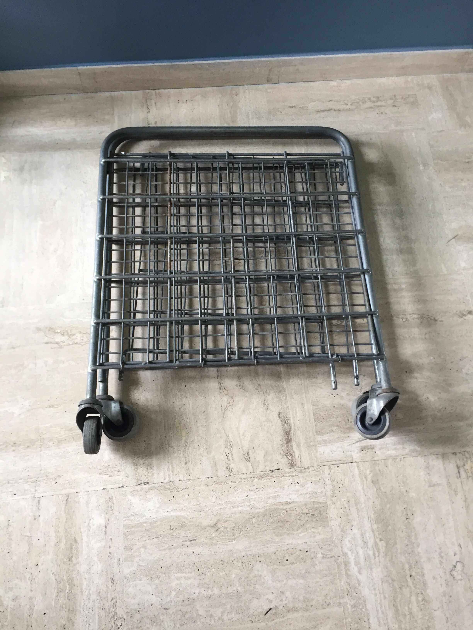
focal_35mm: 29
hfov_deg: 48.2
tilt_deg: -71.7
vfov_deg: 61.7
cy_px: 315
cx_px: 236
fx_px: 528
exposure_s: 1/33
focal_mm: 4.15
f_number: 2.2
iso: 100
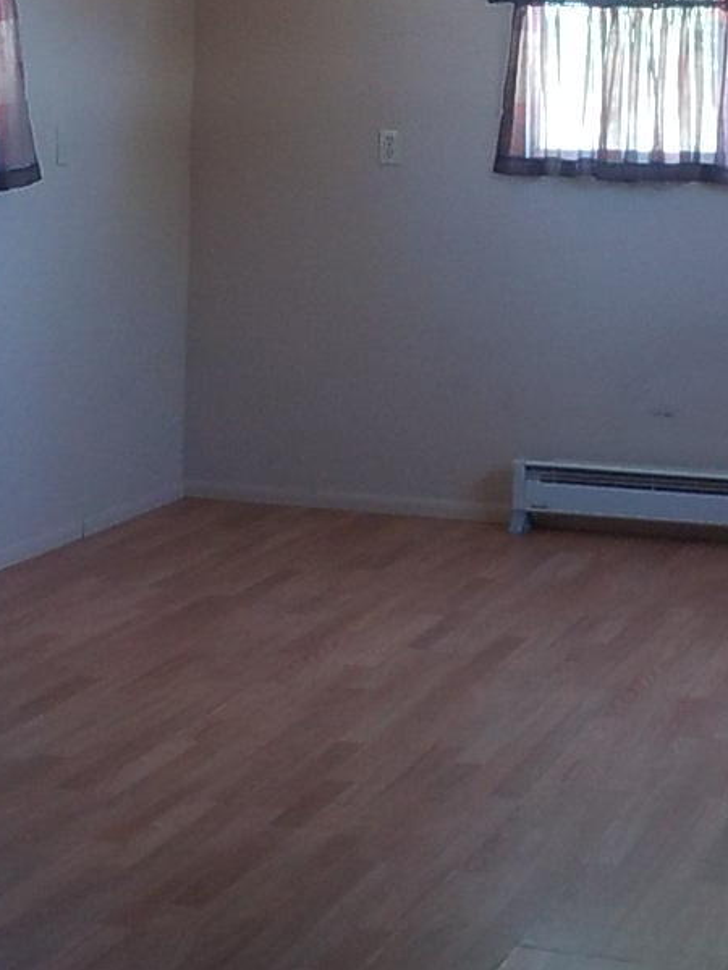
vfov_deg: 23.6
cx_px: 421
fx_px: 2243
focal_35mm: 80
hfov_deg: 18.4
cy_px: 55
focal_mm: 4.1
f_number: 3.3
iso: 180
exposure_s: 1/30
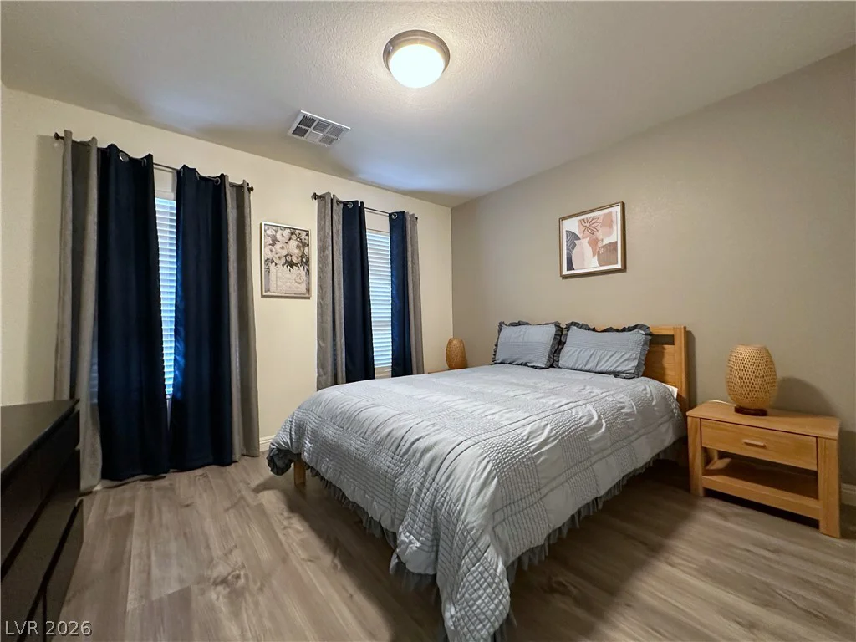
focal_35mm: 14
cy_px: 321
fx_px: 346
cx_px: 428
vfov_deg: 85.7
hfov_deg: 102.1
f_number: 2.2
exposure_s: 1/60
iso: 640
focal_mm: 2.22
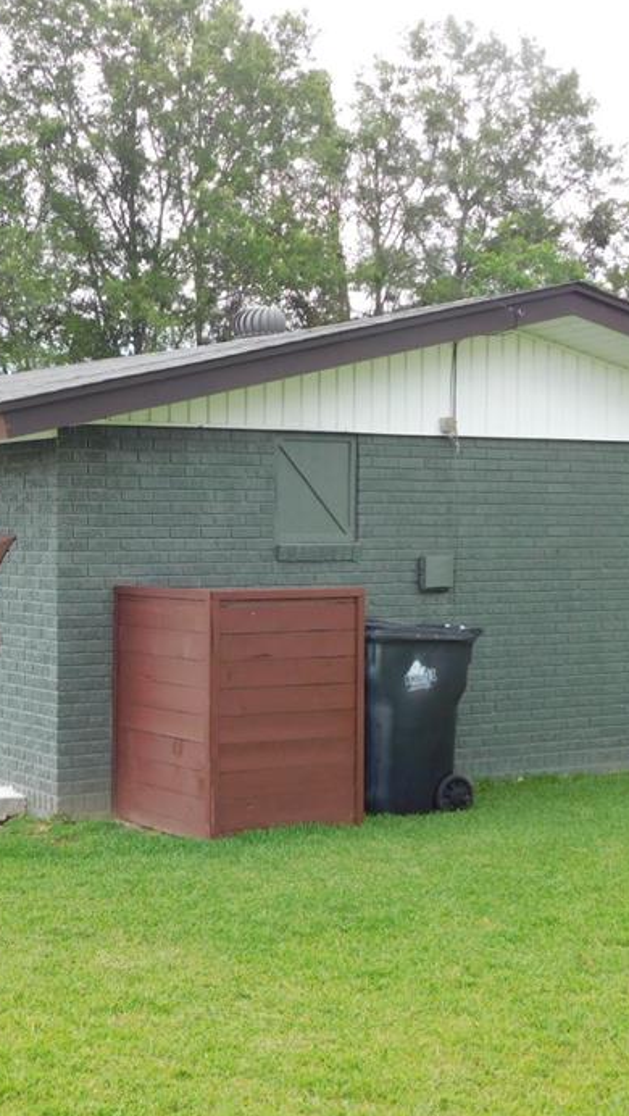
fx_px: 1717
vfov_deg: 36.0
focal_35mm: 58
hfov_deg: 20.5
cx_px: 131
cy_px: 589
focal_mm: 6.3
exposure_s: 1/200
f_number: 3.5
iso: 125
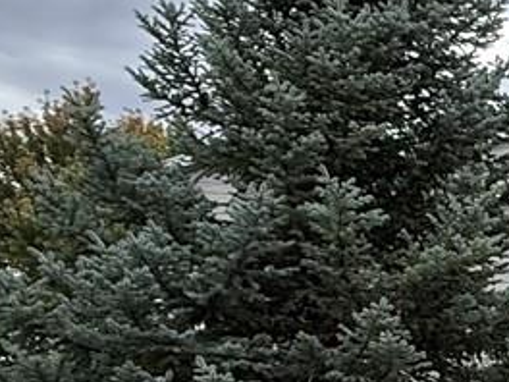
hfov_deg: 16.1
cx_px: 1091
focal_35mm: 85
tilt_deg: +3.0
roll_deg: -0.9
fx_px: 1250
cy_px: 397
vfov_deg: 16.9
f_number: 2.2
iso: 64
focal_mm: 2.22
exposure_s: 1/1068
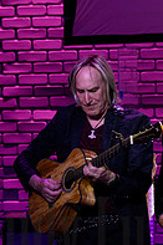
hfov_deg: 3.0
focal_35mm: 458
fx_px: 3116
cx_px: 137
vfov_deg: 4.5
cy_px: 239
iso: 2000
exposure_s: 1/80
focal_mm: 200
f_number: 8
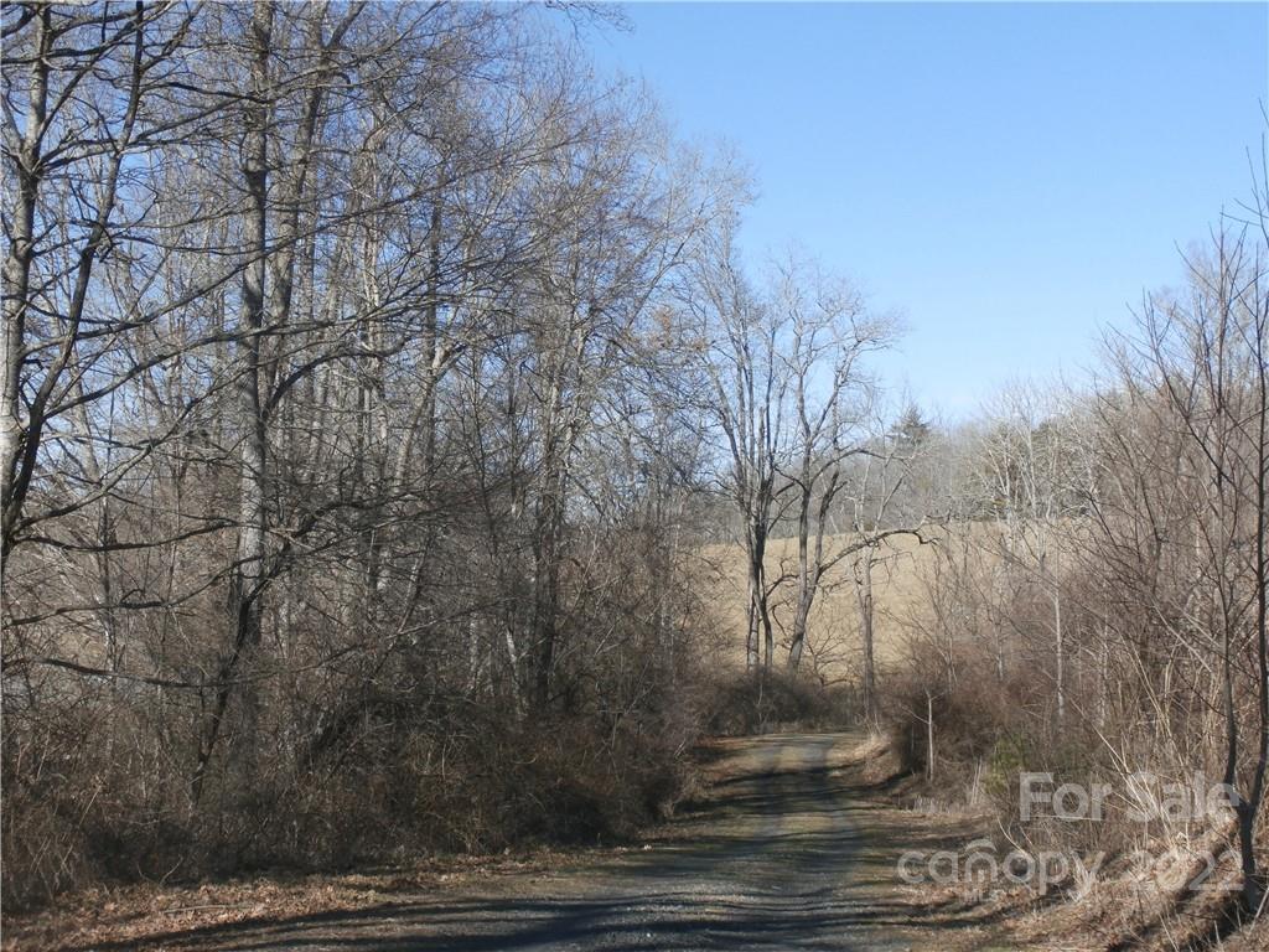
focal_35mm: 55
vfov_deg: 26.6
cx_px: 634
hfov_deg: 34.9
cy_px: 476
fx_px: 2016
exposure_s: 1/500
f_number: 4.1
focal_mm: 9.76
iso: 100
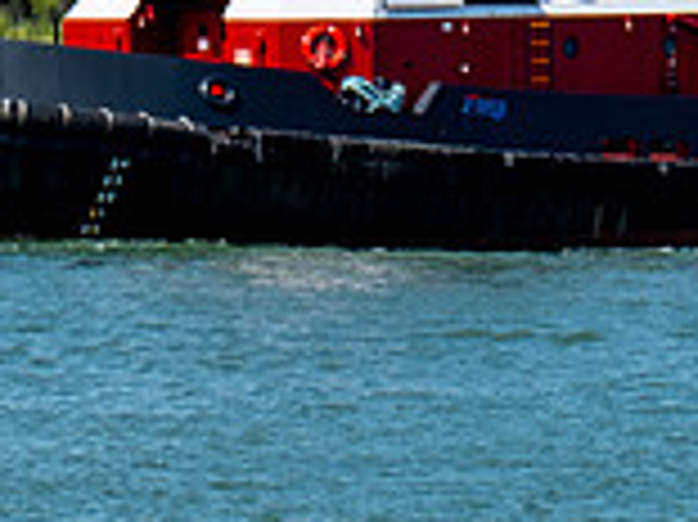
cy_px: -7
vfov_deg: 2.5
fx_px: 11948
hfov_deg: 3.3
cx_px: 504
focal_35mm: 593
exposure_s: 1/480
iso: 200
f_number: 7.1
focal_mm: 110.3
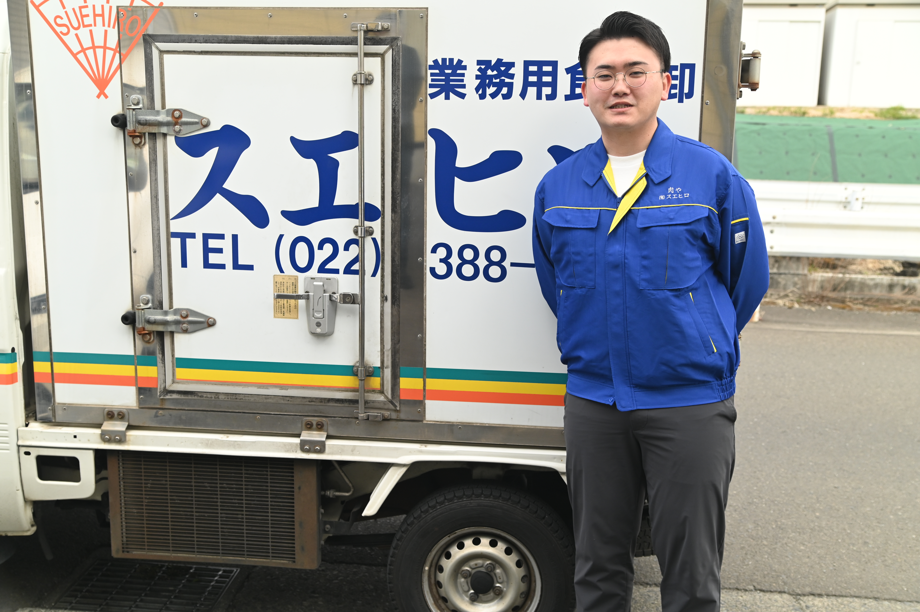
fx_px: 1124
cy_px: 306
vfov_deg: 30.5
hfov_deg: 44.5
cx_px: 460
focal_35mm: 44
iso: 640
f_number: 5
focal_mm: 44
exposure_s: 1/1000
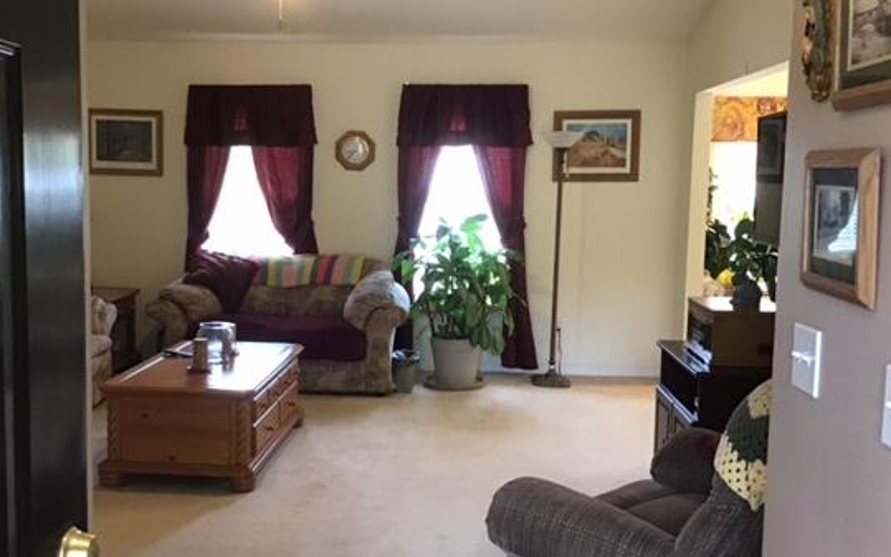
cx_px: 385
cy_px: 263
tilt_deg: -5.3
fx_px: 947
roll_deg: -1.8
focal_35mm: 39
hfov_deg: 50.2
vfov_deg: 32.8
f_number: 2.4
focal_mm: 3.3
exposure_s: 1/30
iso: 160
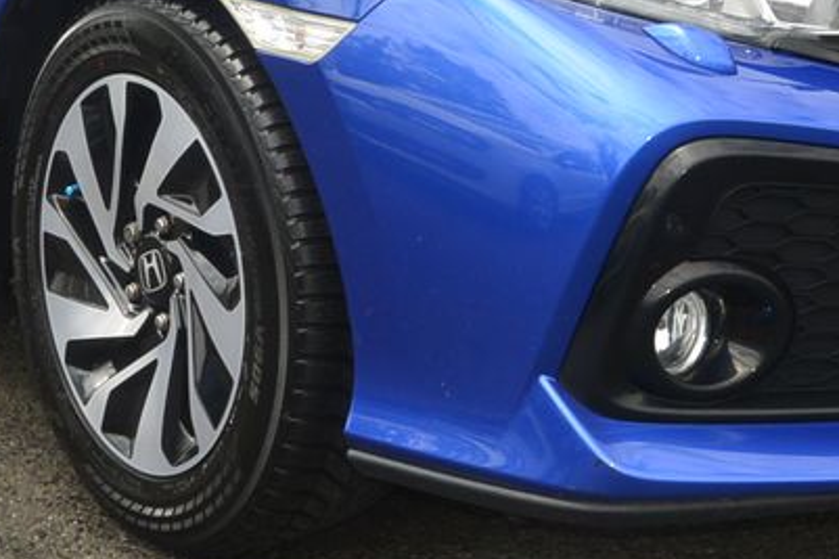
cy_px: 60
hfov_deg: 29.2
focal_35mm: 69
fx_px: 1607
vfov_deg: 19.4
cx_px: 508
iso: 160
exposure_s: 1/250
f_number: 7.1
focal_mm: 10
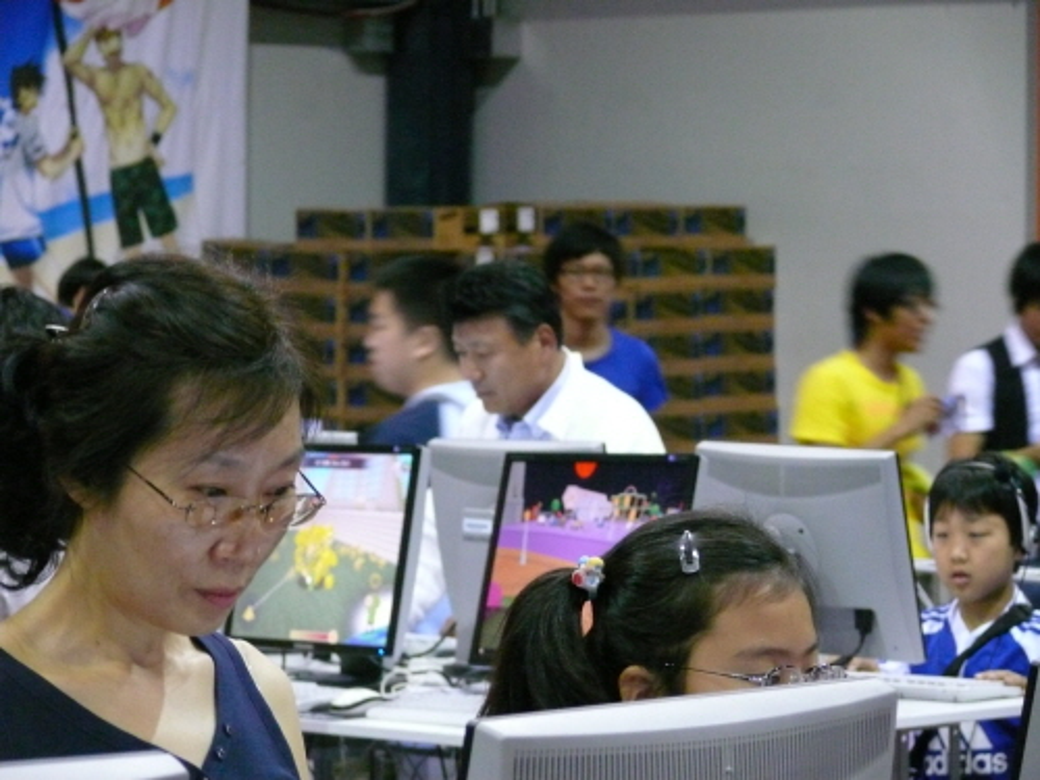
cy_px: 390
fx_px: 4386
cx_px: 520
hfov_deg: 13.5
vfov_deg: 10.2
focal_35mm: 146
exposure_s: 1/25
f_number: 3.6
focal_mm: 31
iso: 800
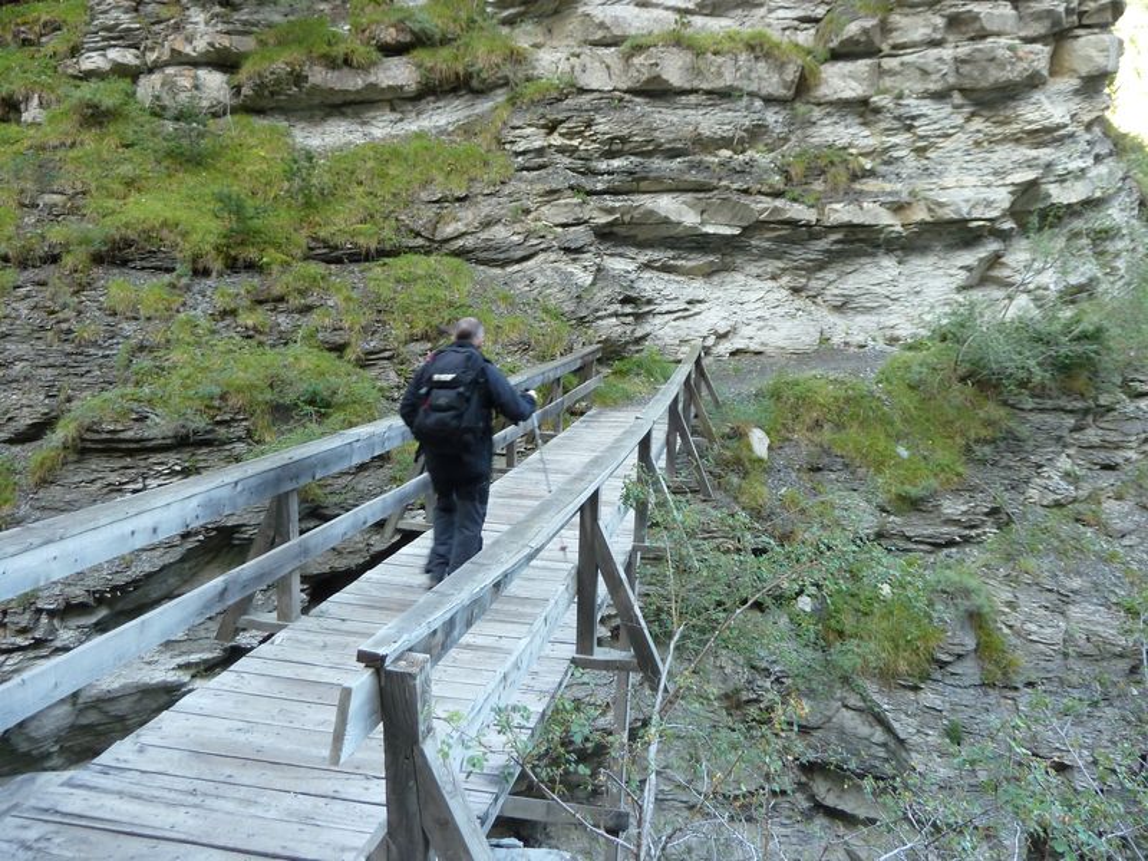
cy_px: 430
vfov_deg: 54.9
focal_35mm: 25
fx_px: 829
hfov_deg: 69.4
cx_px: 574
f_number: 3.3
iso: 160
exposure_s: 1/30
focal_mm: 4.1
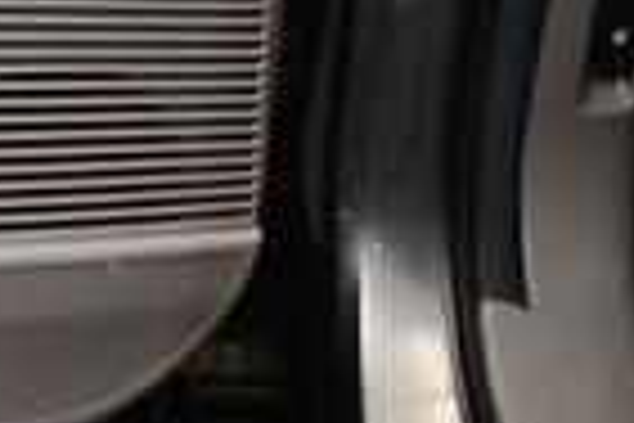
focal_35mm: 150
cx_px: -719
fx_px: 2641
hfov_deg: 11.9
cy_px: -202
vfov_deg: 8.9
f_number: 3.8
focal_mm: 22
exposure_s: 1/125
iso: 3200
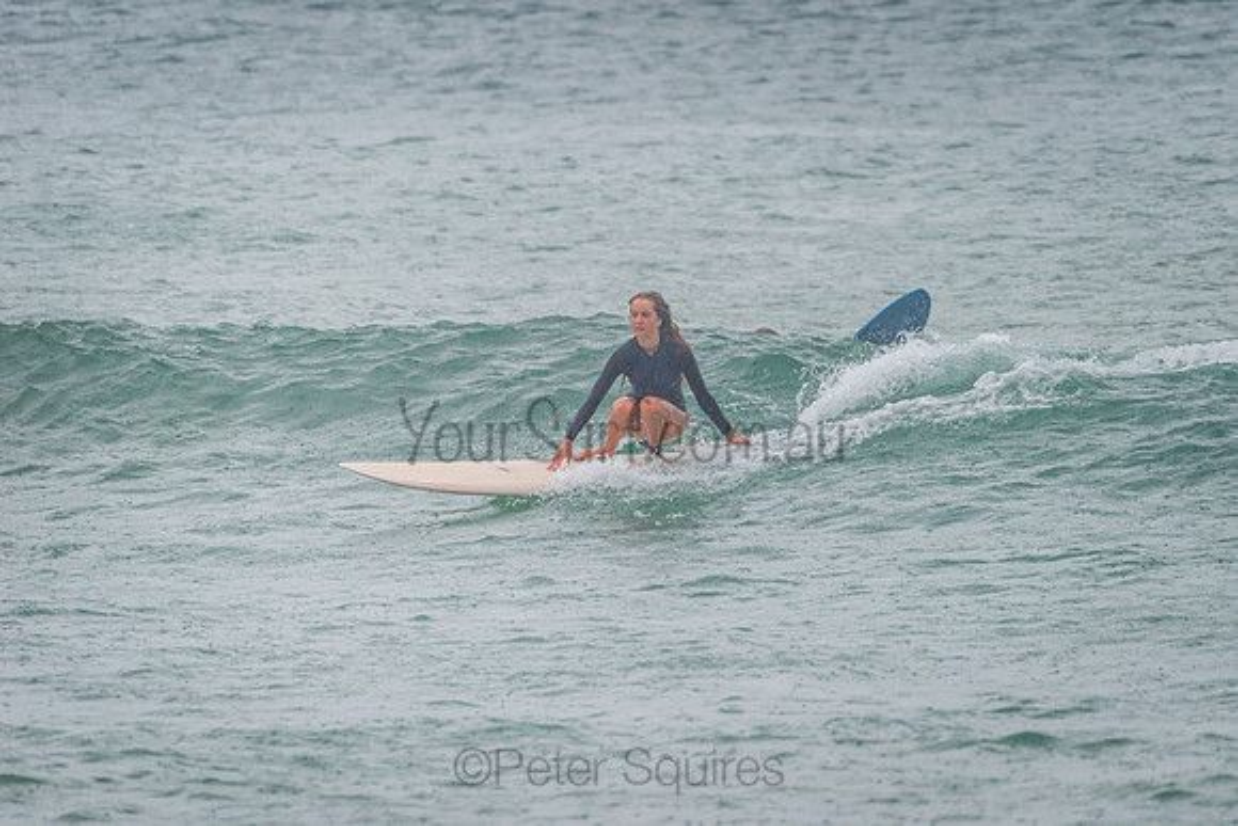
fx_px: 21005
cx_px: 756
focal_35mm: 611
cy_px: 322
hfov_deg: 3.4
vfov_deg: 2.3
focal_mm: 500
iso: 360
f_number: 5.6
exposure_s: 1/320
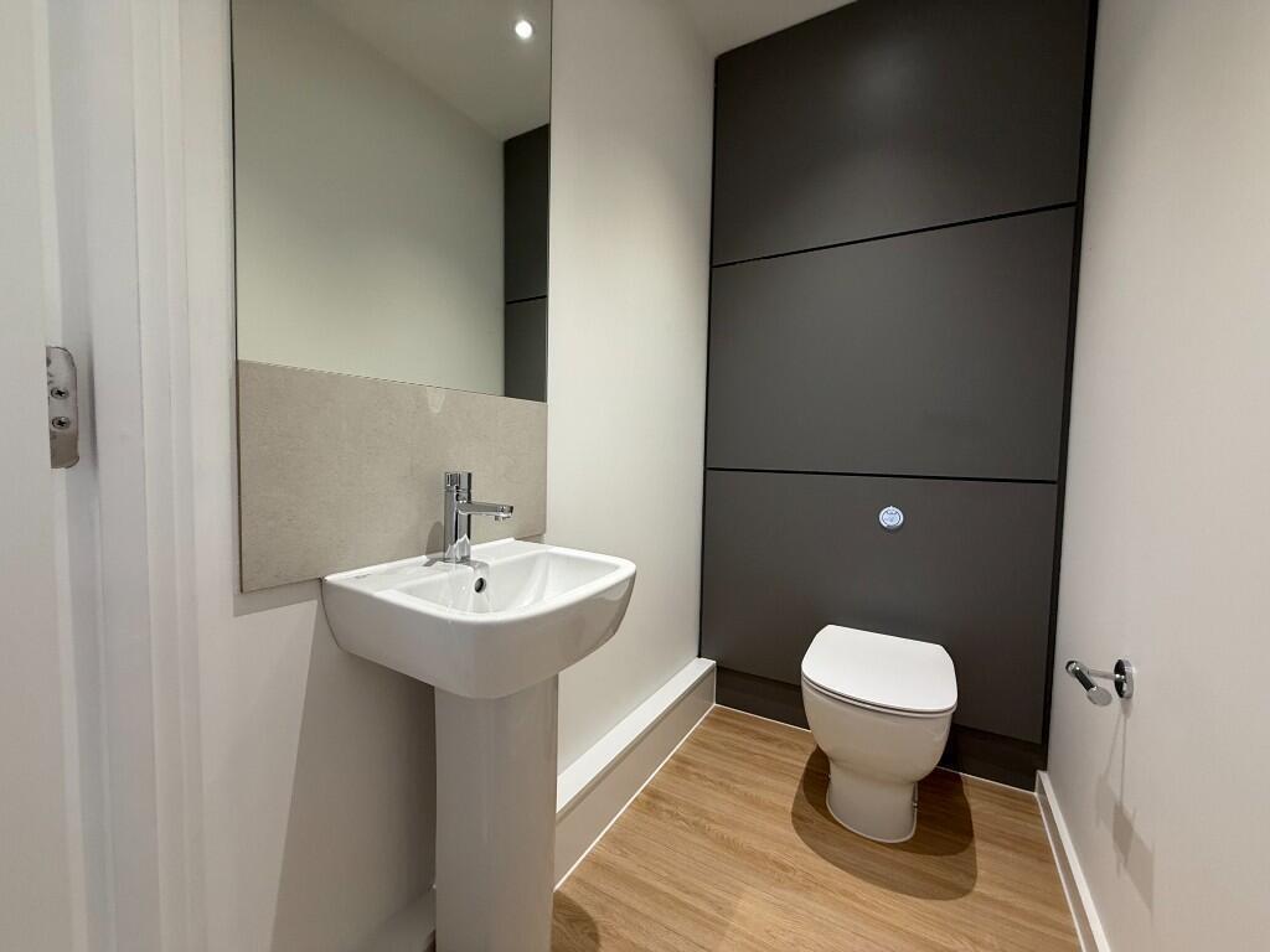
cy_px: 476
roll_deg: -1.5
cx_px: 635
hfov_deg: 102.1
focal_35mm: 14
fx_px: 514
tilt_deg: -3.6
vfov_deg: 85.7
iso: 160
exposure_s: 1/100
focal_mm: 2.22
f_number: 2.2
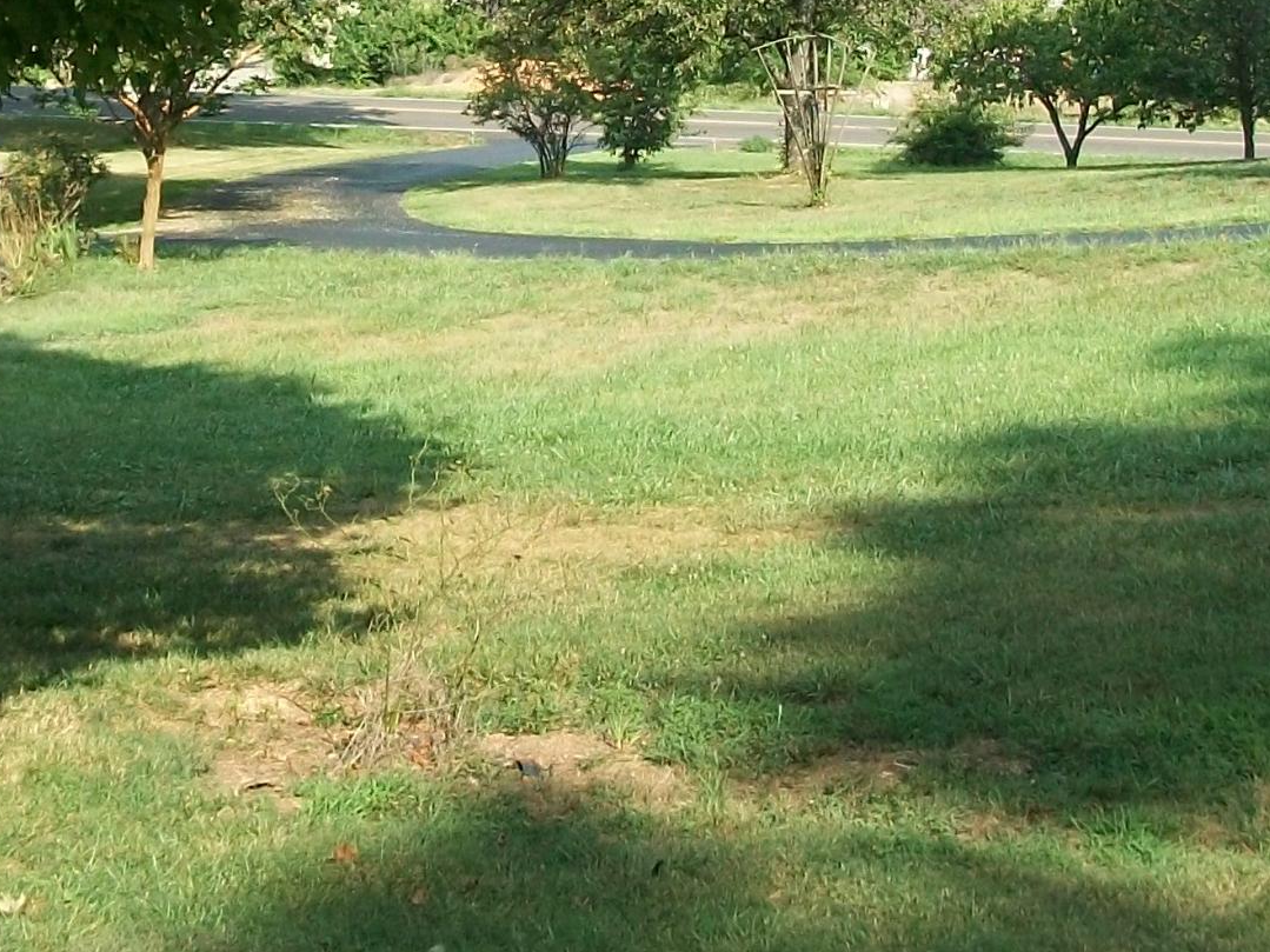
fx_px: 3265
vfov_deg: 16.3
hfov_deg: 21.7
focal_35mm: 89
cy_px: -1
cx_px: 206
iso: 80
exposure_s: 1/640
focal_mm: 5.7
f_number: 2.9
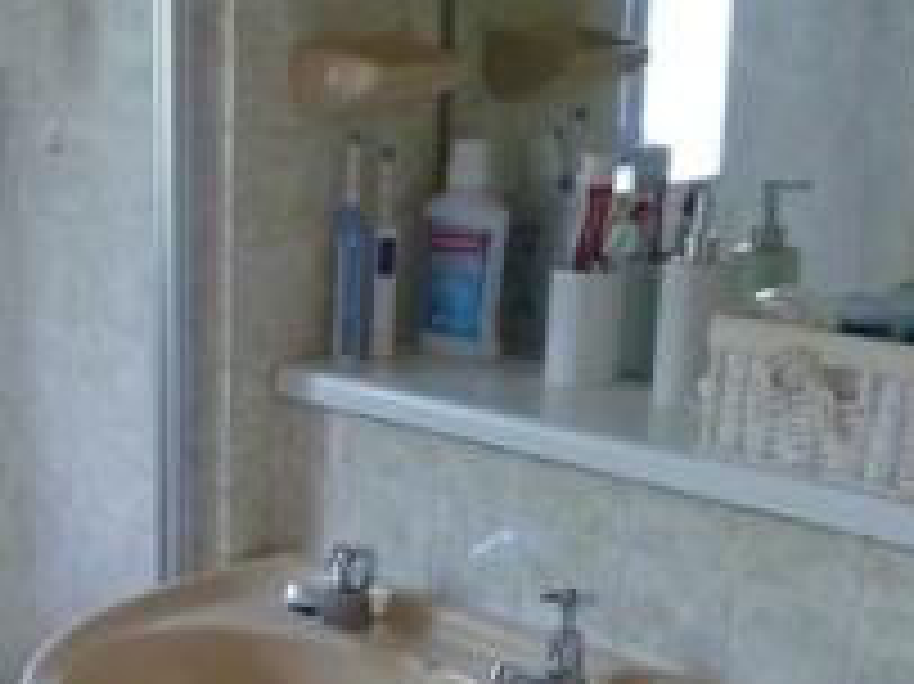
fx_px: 1821
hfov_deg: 26.8
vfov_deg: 20.9
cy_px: 583
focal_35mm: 69
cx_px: 16
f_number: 3.3
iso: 400
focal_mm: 4.3
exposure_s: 1/30
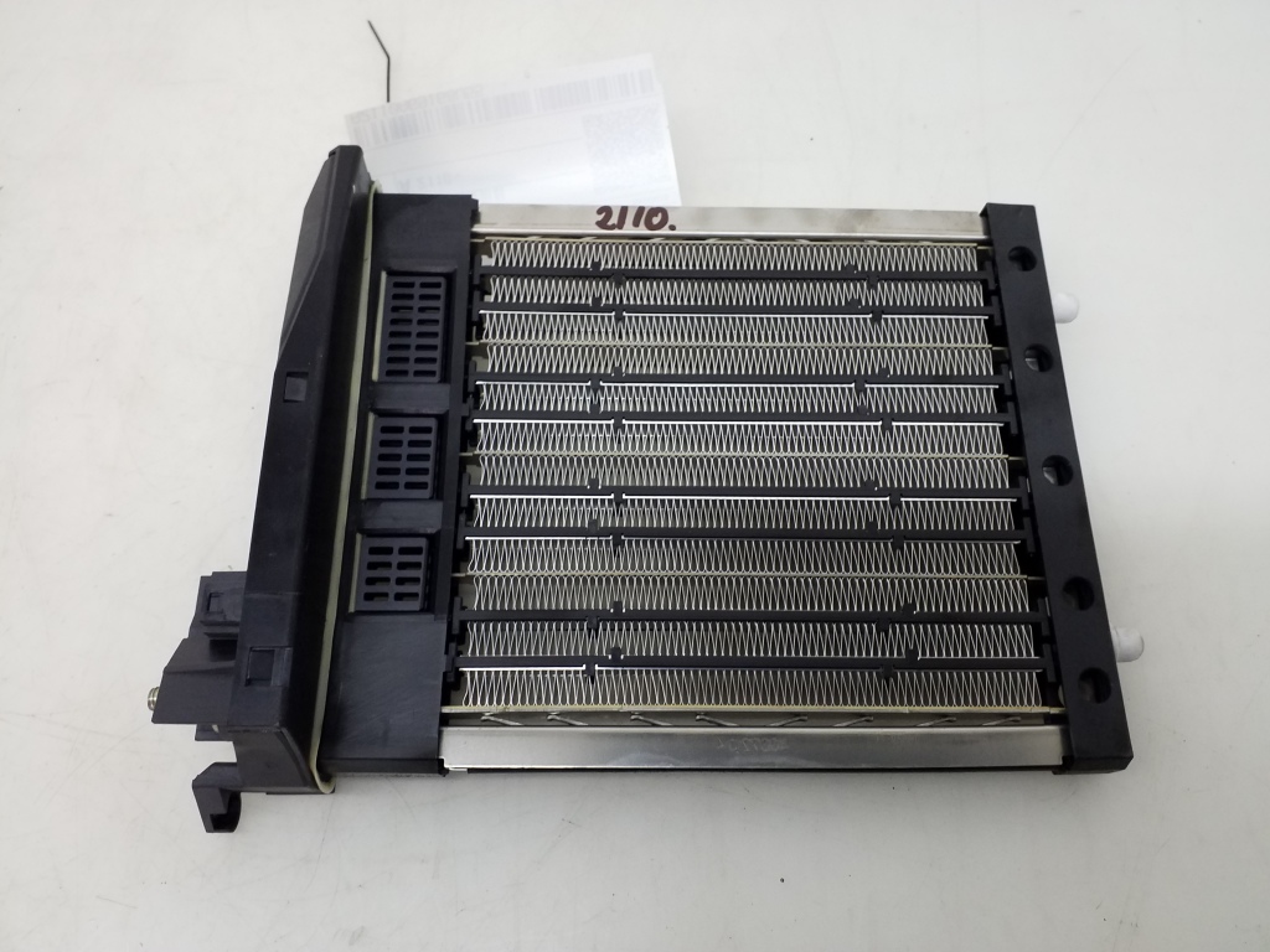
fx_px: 991
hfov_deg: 65.3
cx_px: 635
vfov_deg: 51.4
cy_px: 476
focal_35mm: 27
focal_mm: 3.6
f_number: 1.9
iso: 125
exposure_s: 1/50
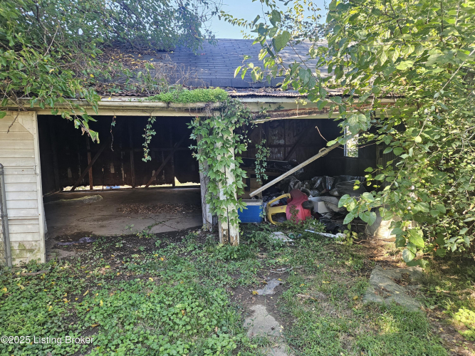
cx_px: 238
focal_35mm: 23
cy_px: 178
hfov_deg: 73.9
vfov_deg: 58.9
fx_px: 316
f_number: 1.8
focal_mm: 5.4
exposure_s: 1/180
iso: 125
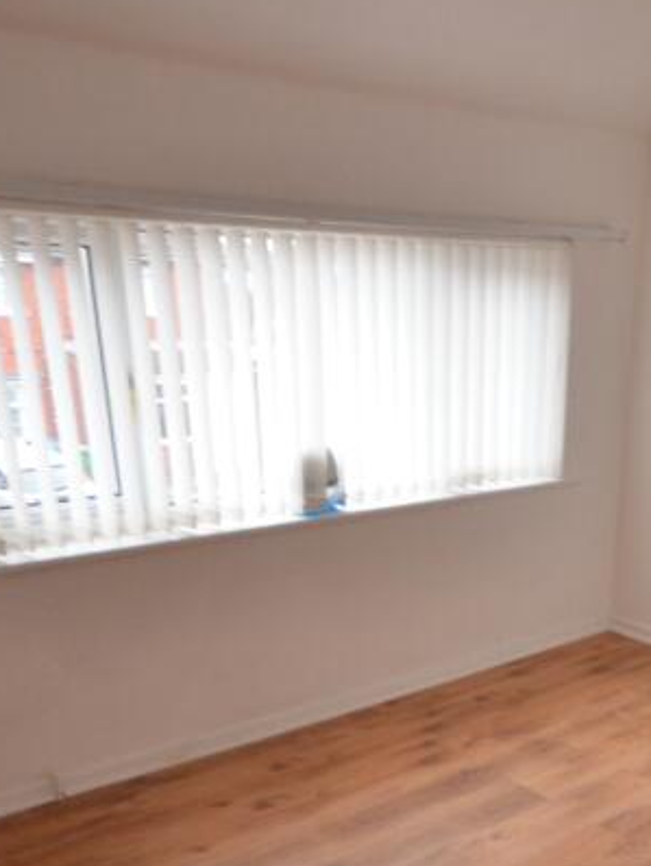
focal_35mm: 37
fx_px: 927
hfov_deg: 37.7
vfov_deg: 47.0
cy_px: 709
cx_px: 494
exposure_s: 1/30
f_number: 4
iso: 900
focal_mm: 10
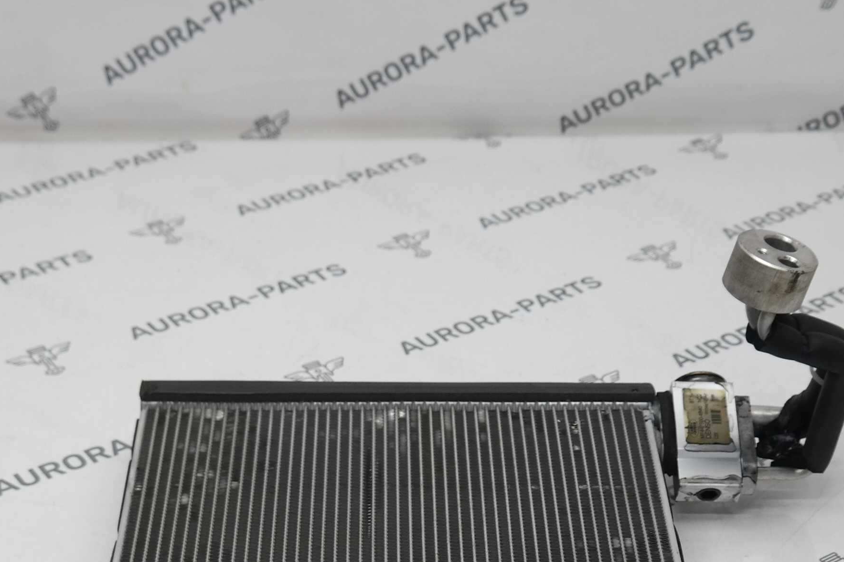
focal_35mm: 66
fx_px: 1547
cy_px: 515
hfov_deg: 30.5
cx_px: 438
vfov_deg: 20.2
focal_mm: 20
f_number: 3.5
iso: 100
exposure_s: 1/80
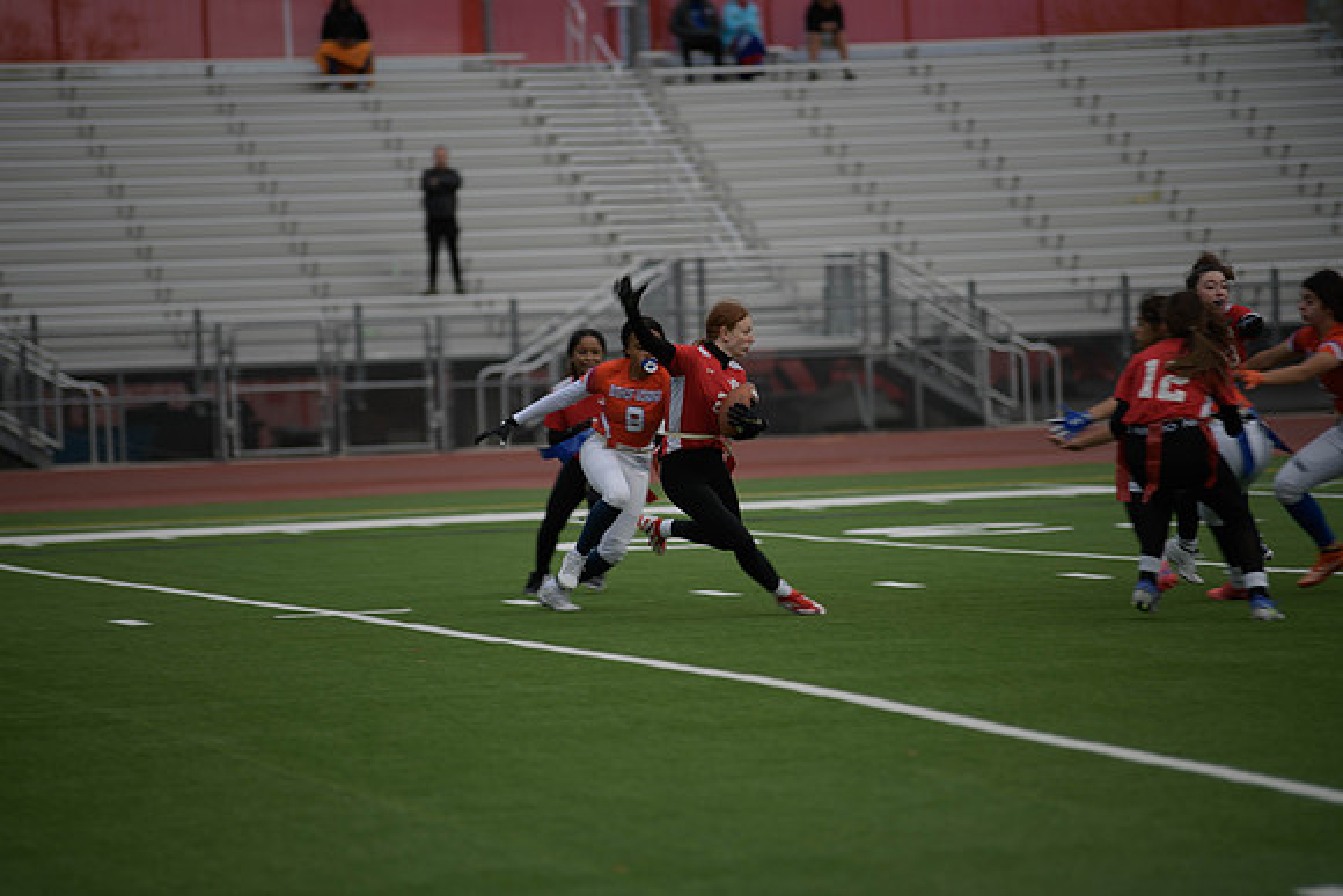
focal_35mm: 180
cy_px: 448
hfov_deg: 11.4
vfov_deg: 7.6
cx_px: 672
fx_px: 6716
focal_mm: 180
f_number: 2.8
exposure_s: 1/200
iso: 72
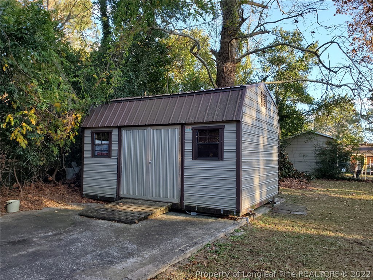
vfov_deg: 53.1
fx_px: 280
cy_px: 140
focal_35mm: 26
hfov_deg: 67.3
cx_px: 186
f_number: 2.4
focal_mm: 4.3
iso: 50
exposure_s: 1/191
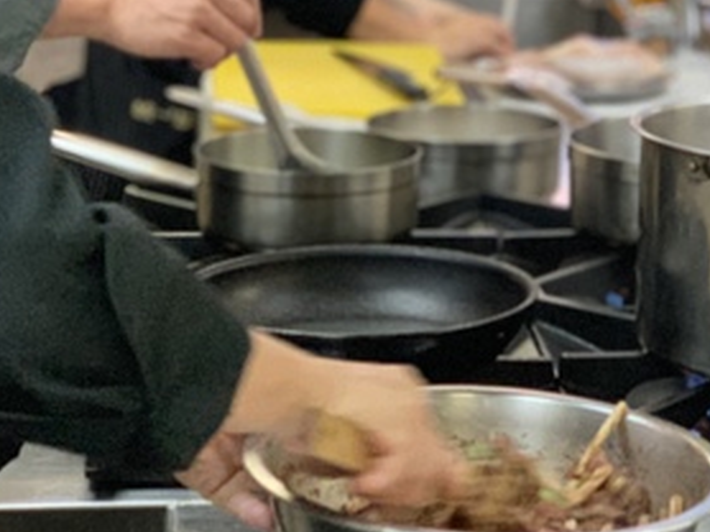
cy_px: -83
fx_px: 2685
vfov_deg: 11.1
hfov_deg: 15.1
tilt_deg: -7.2
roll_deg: -0.5
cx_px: 432
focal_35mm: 131
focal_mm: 6
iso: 320
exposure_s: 1/60
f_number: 2.4
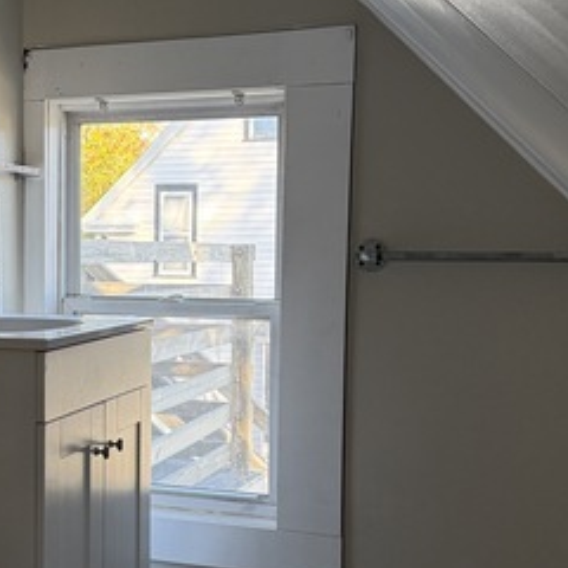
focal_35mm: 59
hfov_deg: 28.4
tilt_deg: -3.6
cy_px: 330
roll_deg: -0.7
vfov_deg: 29.0
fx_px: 1095
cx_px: 104
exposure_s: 1/224
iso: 200
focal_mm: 6.76
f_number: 1.78
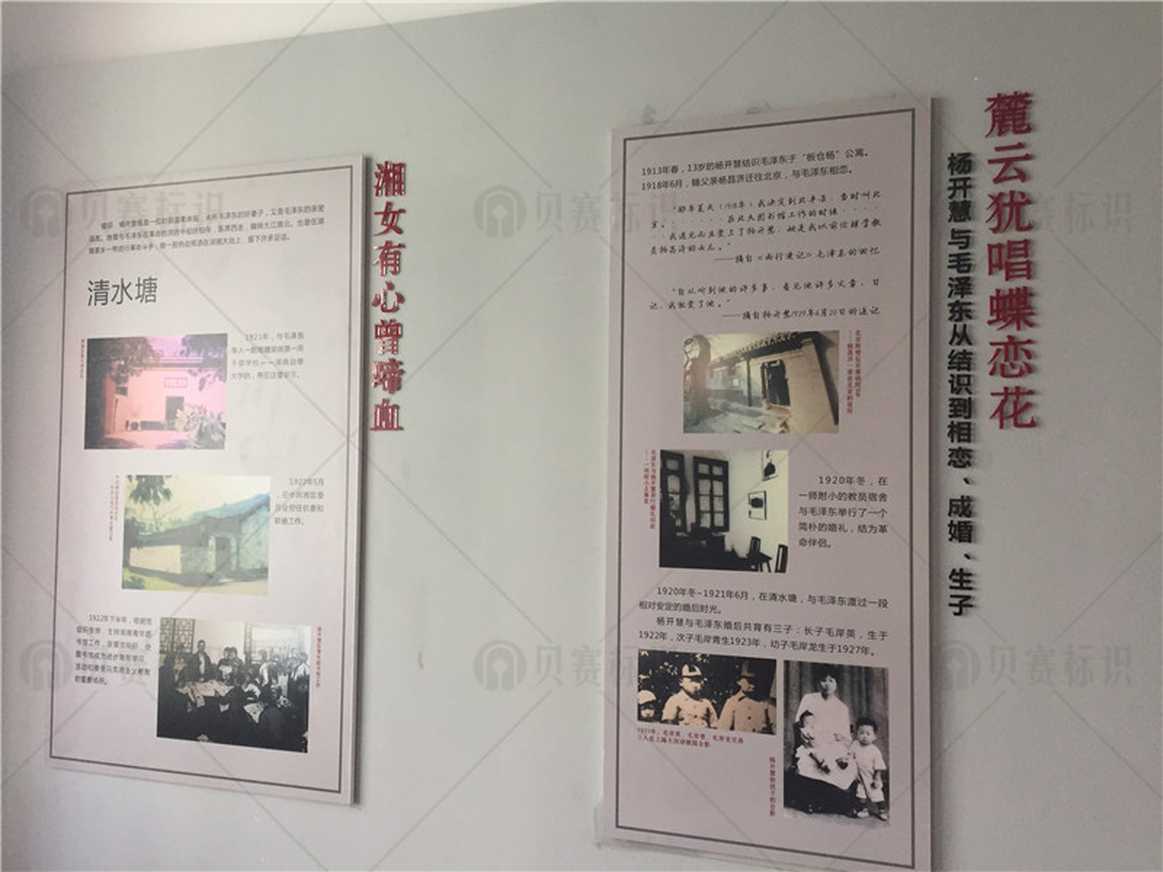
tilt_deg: +2.6
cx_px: 582
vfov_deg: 48.2
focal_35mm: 29
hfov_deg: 61.7
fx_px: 974
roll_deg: -2.2
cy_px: 436
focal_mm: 4.15
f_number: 2.2
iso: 64
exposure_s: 1/33
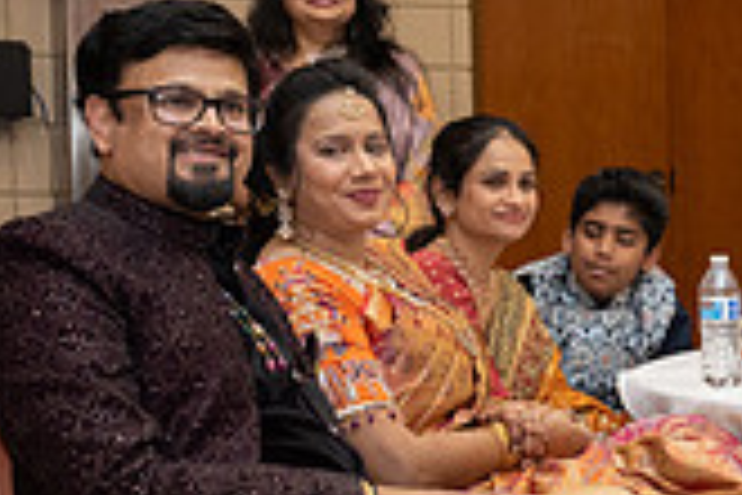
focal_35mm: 113
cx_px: 1111
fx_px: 2329
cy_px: 398
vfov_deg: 12.1
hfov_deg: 16.5
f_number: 4
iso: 1250
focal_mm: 32
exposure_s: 1/160
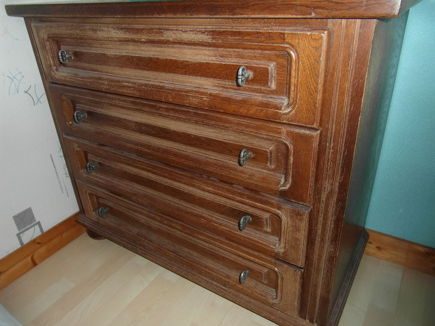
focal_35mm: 24
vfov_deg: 56.8
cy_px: 163
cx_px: 218
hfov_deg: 71.6
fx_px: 302
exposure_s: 1/30
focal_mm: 4
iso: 100
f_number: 3.2
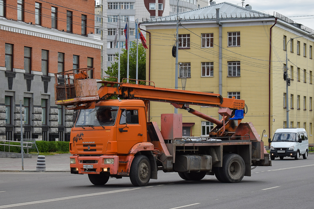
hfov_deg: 24.6
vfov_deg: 16.6
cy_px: 104
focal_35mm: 82
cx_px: 157
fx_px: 720
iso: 200
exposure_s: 1/800
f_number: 5.6
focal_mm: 55
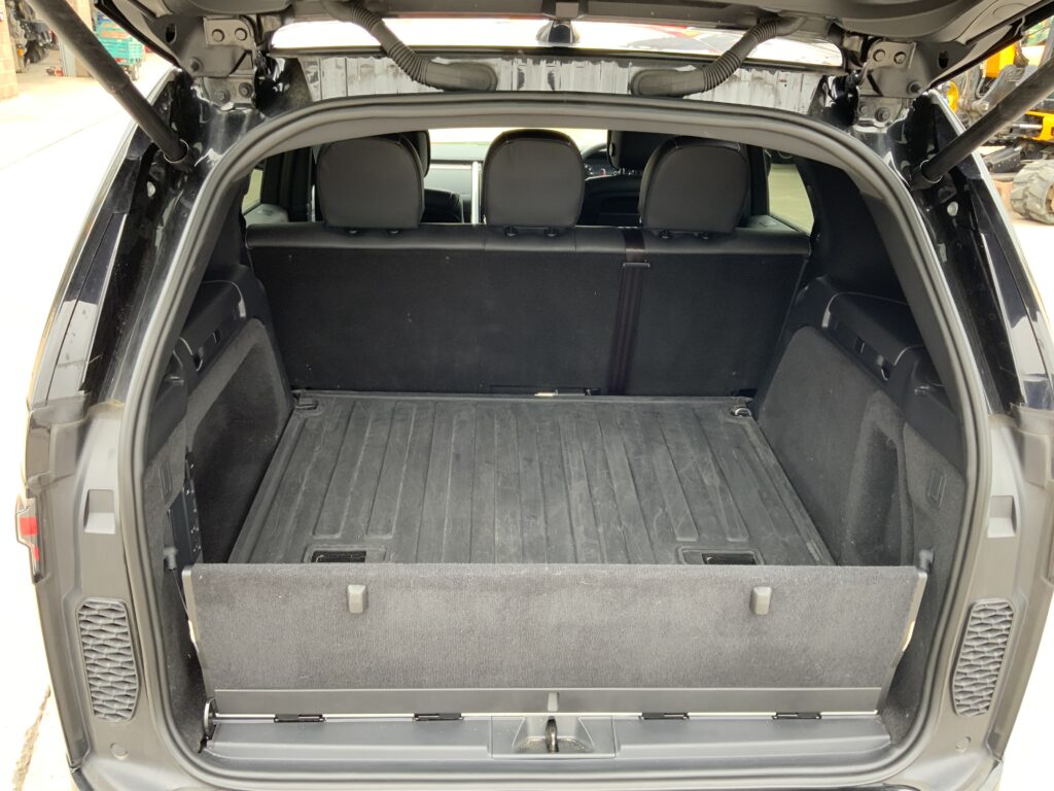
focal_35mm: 29
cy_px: 396
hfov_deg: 61.7
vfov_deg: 48.2
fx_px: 883
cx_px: 527
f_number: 1.8
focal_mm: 3
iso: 64
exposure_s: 1/106
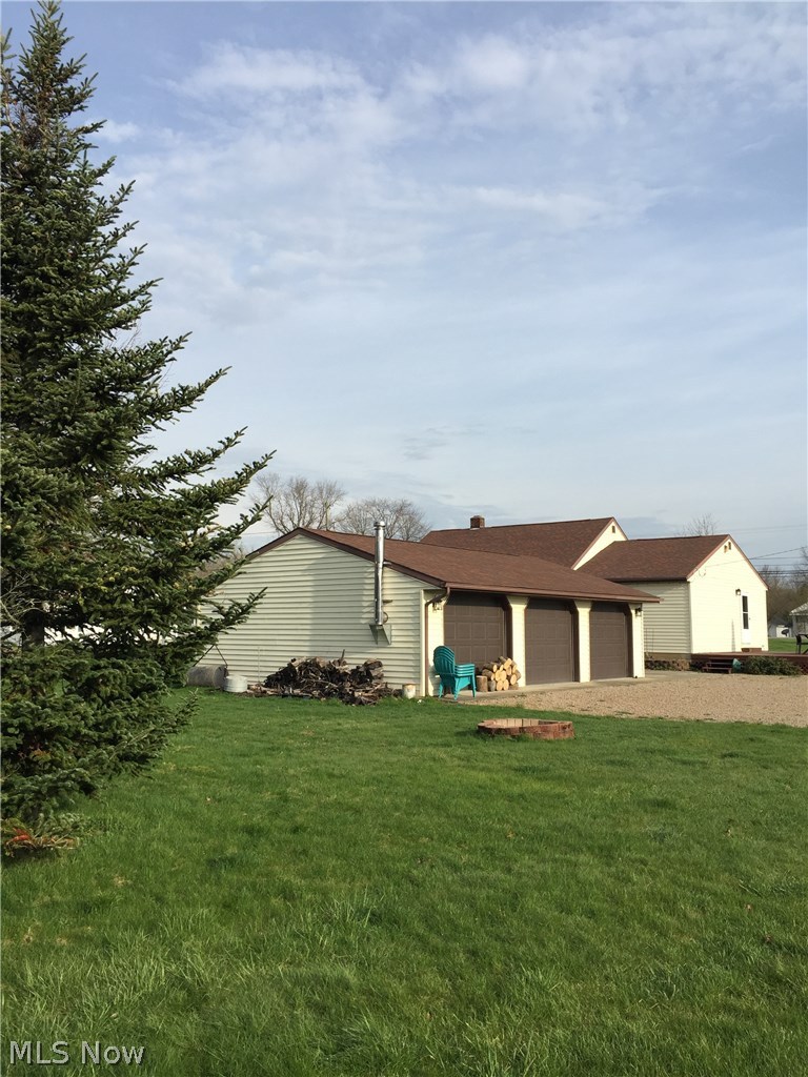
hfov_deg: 48.2
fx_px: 903
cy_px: 538
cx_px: 404
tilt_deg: +9.3
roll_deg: -1.1
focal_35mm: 29
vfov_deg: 61.7
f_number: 2.2
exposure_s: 1/1522
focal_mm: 4.15
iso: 32
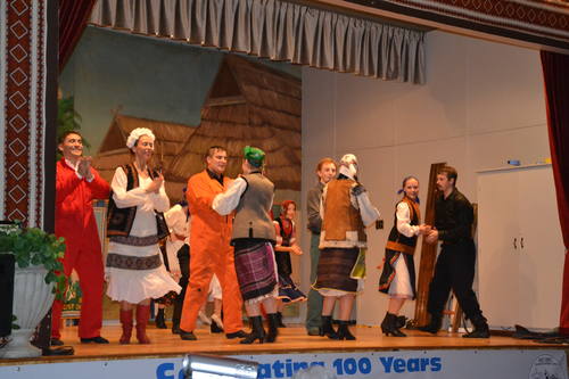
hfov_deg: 28.1
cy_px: 190
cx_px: 284
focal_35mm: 72
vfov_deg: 18.9
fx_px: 1138
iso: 3200
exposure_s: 1/60
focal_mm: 48
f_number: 4.8
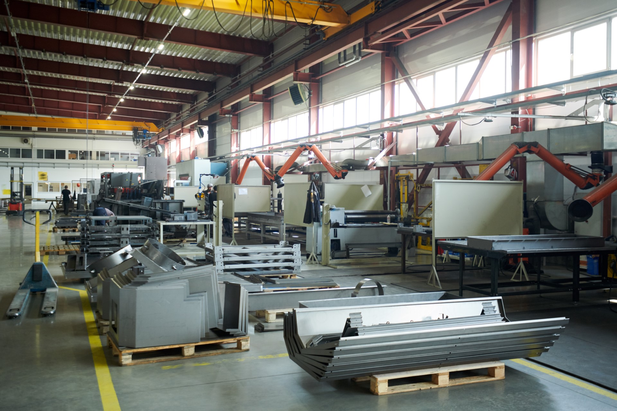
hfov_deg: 54.4
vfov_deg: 37.9
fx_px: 600
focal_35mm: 35
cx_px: 308
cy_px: 206
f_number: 2.8
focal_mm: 35
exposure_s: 1/200
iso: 800
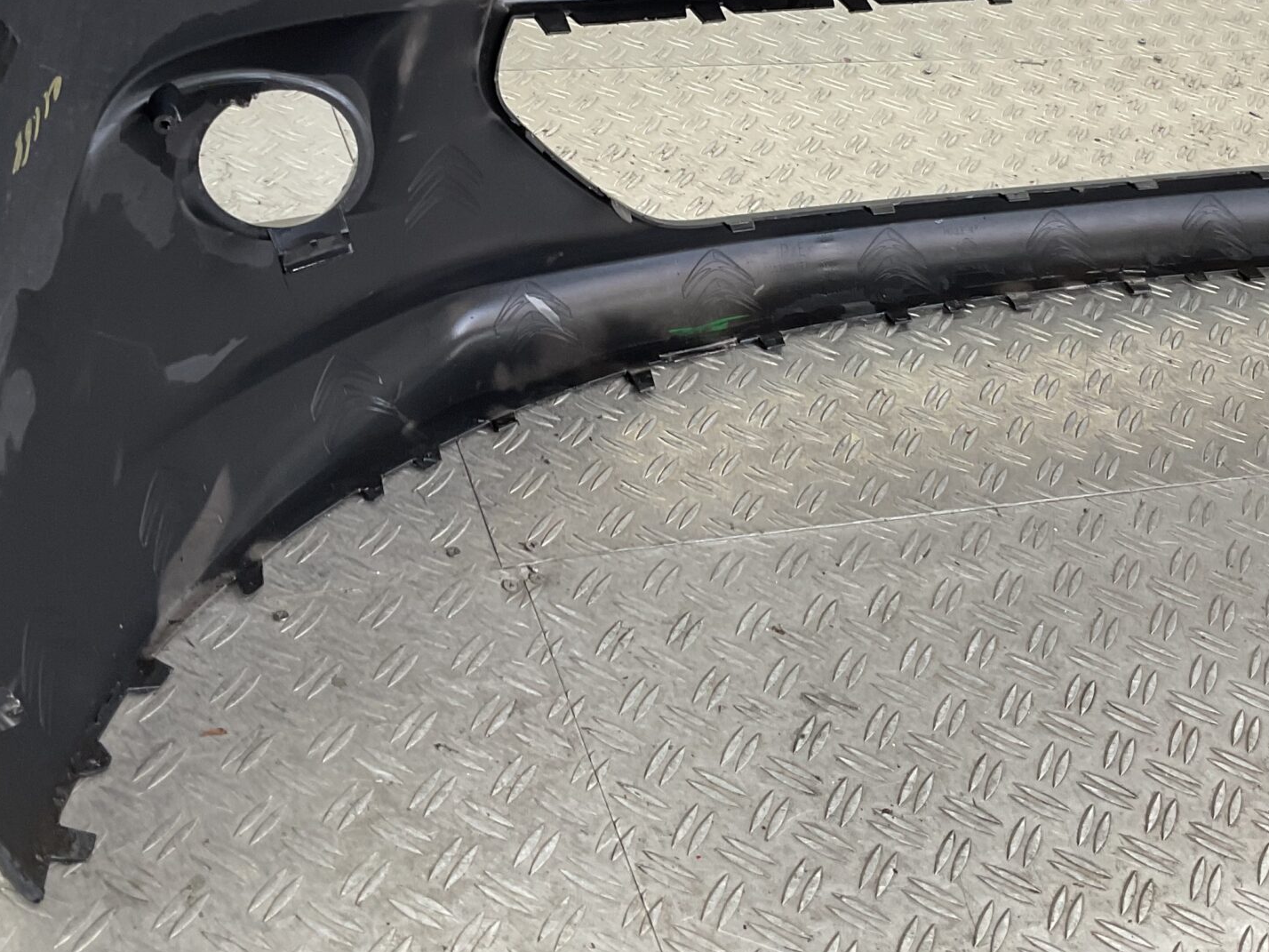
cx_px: 706
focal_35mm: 52
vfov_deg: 27.6
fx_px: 1906
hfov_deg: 36.8
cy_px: 211
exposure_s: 1/120
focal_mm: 3
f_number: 1.8
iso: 32
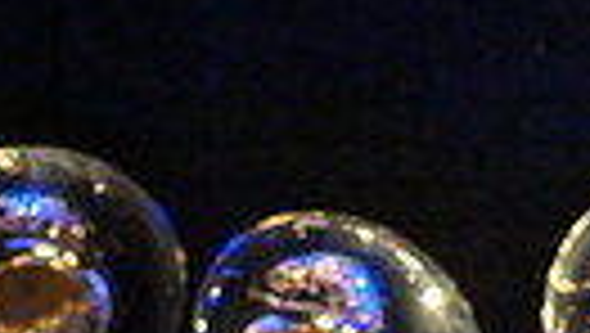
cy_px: 896
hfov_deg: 2.0
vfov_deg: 1.1
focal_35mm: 1079
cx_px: 216
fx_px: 16898
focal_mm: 300
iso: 5000
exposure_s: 1/500
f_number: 4
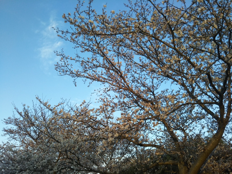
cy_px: 87
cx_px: 116
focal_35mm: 30
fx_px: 201
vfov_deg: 46.8
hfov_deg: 60.0
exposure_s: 1/120
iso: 25
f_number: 2.2
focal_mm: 4
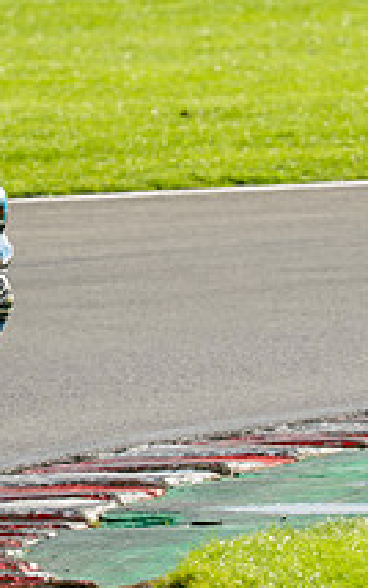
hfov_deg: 1.1
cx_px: 11
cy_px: 215
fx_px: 18862
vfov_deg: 1.8
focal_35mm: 1177
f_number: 6.3
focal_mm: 400
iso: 125
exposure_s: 1/400
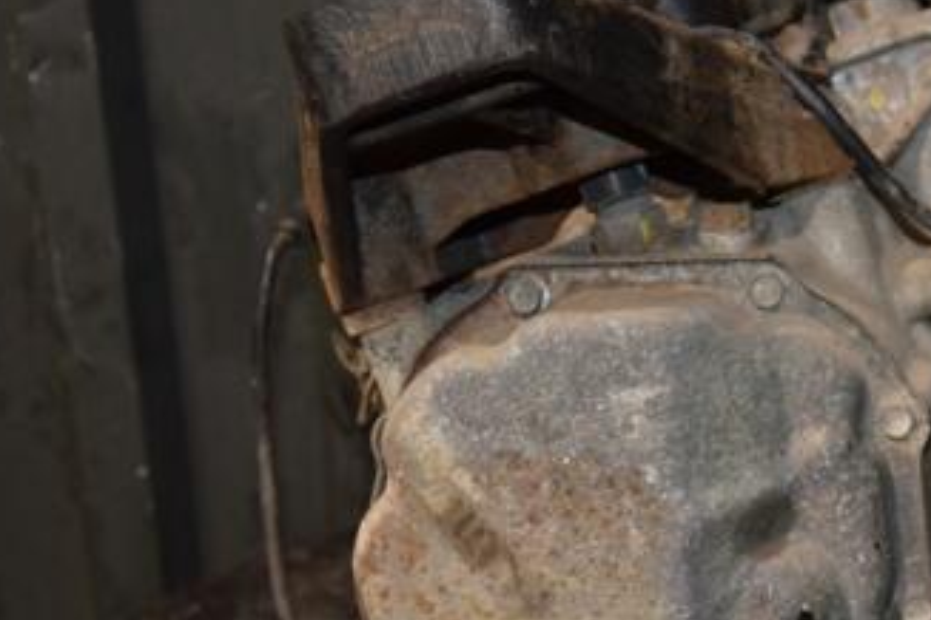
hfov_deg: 22.6
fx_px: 2276
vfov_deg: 15.5
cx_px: 814
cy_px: 418
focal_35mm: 88
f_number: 5
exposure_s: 1/60
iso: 800
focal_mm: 32
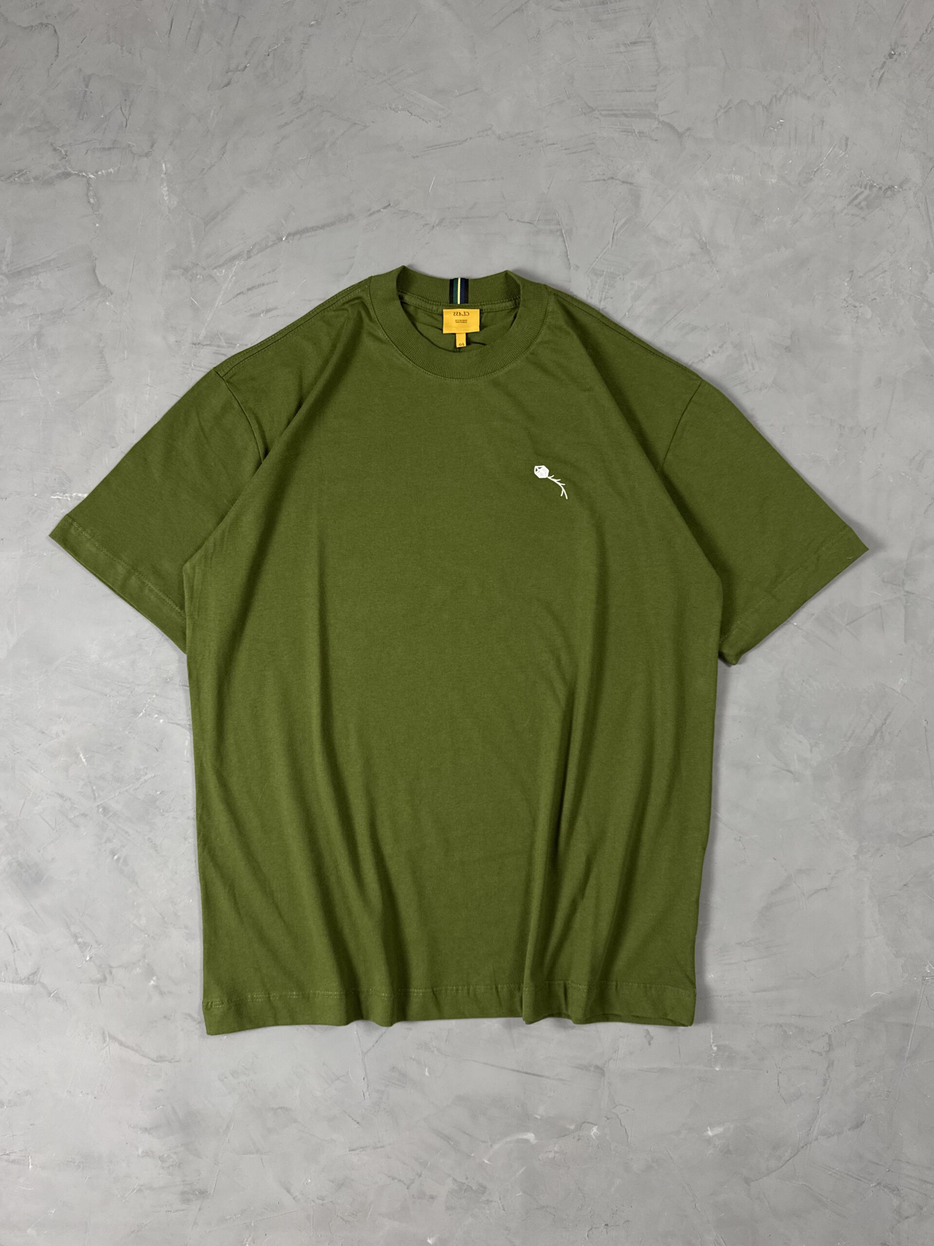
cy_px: 623
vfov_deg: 71.6
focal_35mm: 24
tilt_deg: -85.4
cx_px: 467
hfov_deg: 56.8
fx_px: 863
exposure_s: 1/60
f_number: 1.78
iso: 125
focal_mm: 6.76
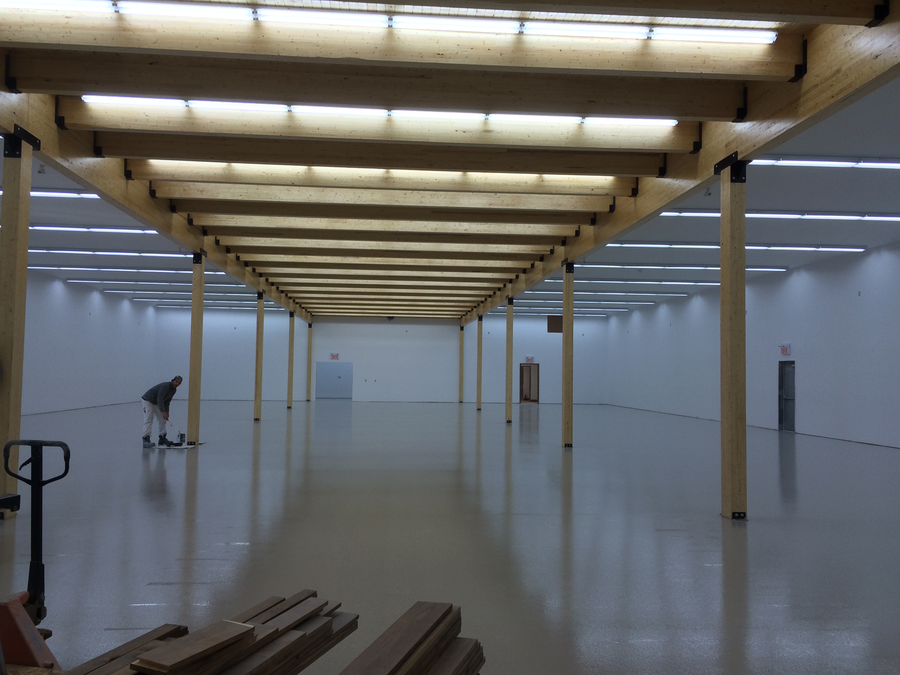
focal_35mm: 29
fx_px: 754
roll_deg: -0.5
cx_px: 450
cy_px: 338
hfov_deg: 61.7
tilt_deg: +3.3
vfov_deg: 48.2
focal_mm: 4.15
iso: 32
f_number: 2.2
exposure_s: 1/120
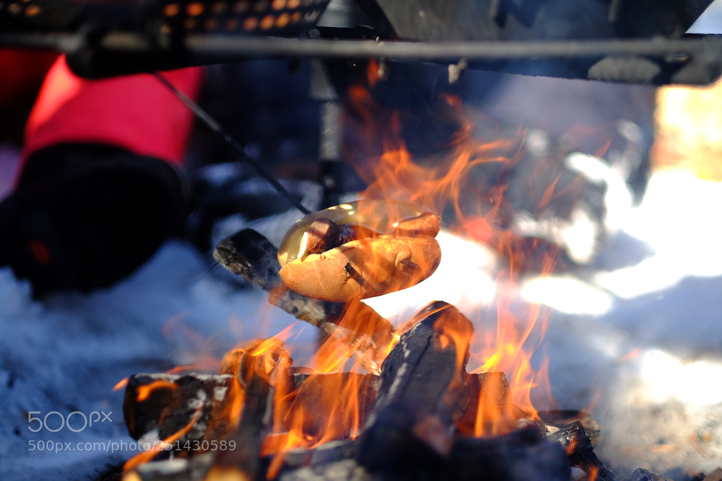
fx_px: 1684
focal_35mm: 84
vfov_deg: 16.3
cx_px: 361
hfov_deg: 24.2
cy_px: 240
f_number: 1.2
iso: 100
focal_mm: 56
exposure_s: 1/1000
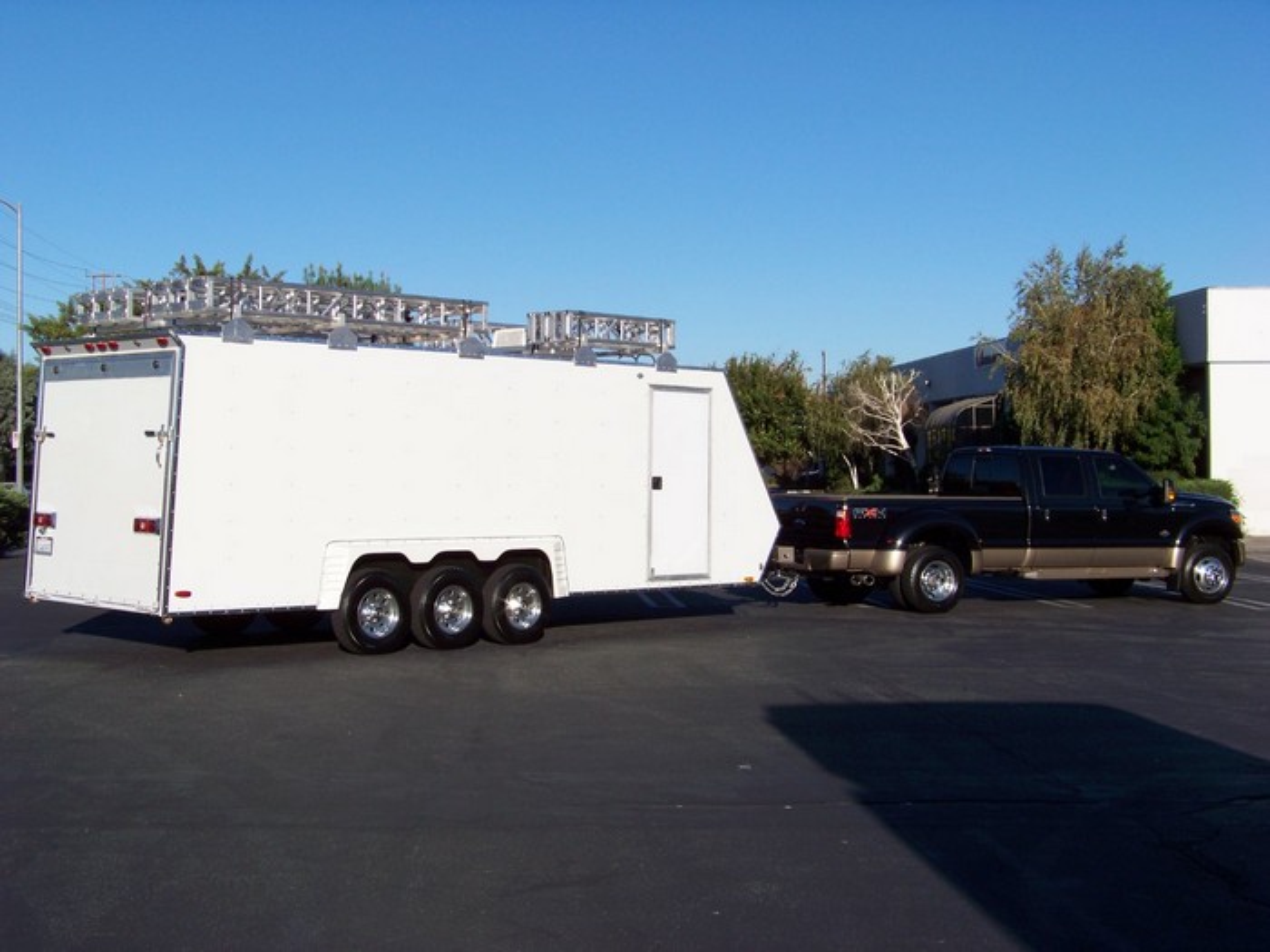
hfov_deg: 38.9
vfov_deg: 29.7
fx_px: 1798
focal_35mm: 49
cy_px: 476
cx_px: 635
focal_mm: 7.6
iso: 72
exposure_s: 1/640
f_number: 4
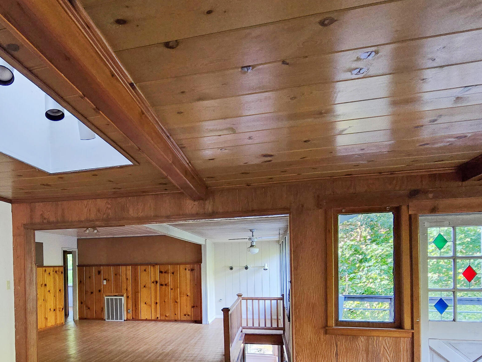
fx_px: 348
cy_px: 265
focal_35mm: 25
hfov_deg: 66.9
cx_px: 149
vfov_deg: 52.8
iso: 400
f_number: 2.2
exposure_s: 1/60
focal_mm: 2.2
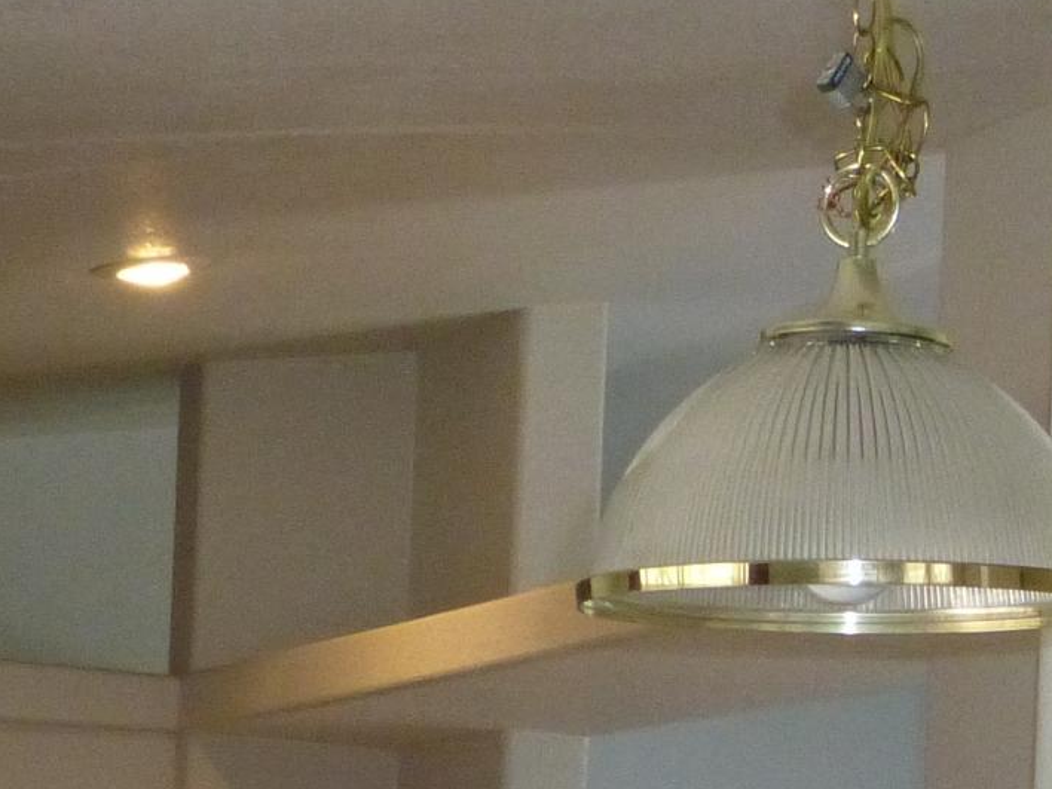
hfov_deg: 15.1
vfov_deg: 11.3
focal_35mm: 128
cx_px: 1123
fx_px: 3890
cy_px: 1065
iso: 500
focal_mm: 6.1
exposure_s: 1/60
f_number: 3.7
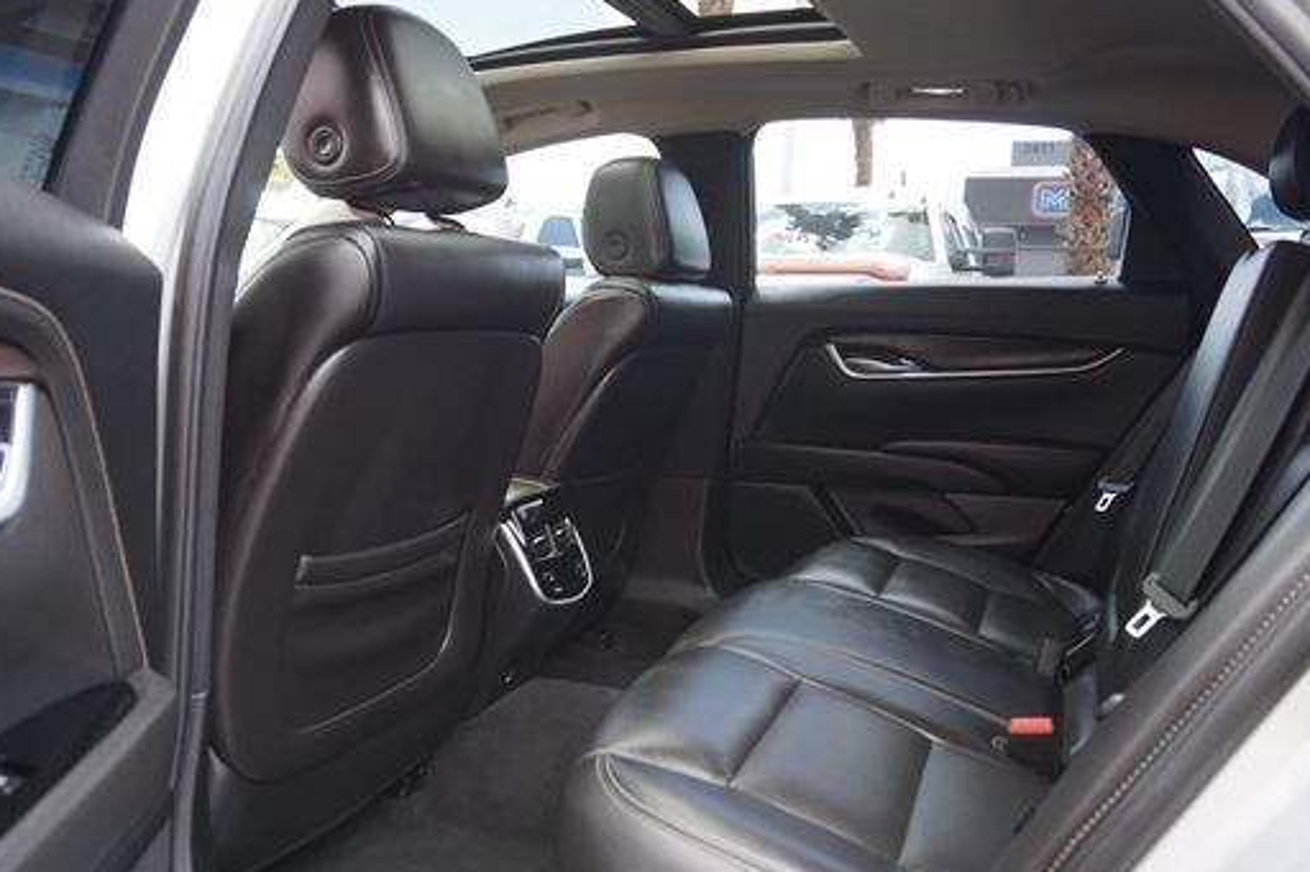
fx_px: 1091
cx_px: 642
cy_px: 440
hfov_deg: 61.9
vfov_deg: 43.6
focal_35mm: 30
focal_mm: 16
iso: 125
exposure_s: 1/60
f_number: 4
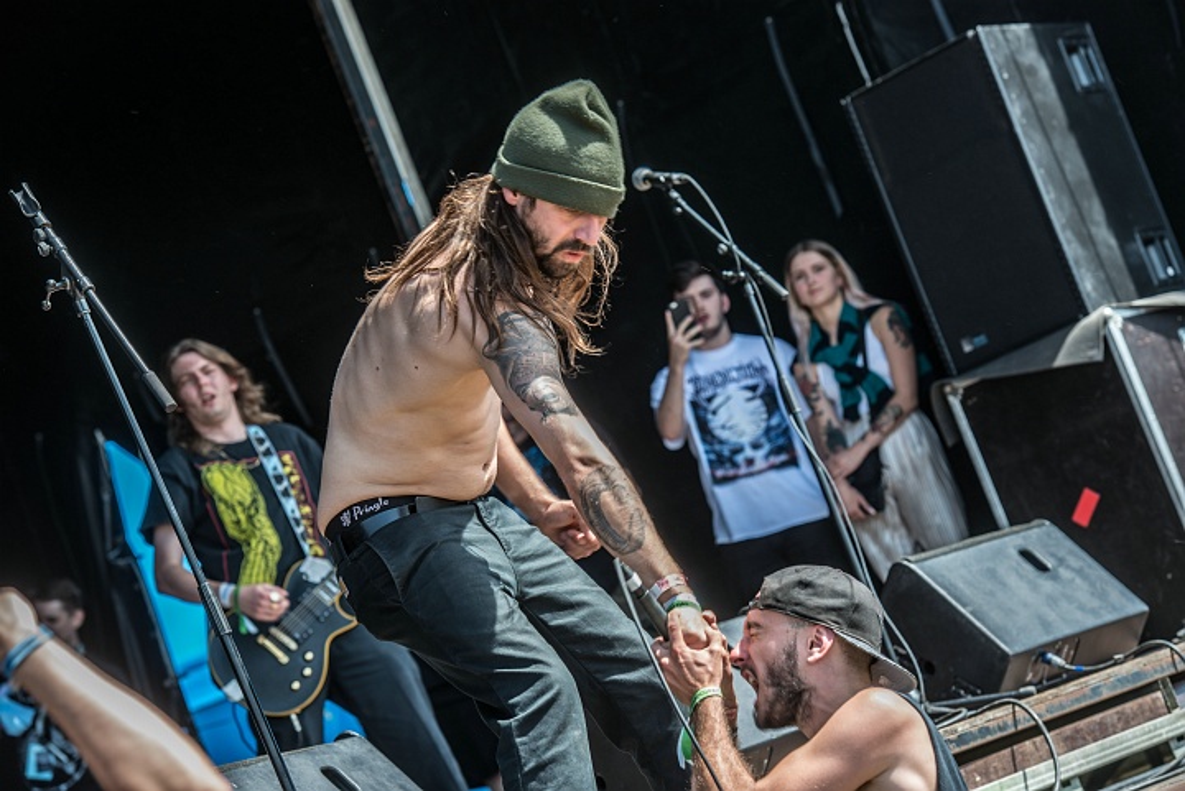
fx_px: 4117
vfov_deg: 11.0
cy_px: 396
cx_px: 592
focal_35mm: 125
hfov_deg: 16.4
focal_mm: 125
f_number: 5.6
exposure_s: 1/100
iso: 80
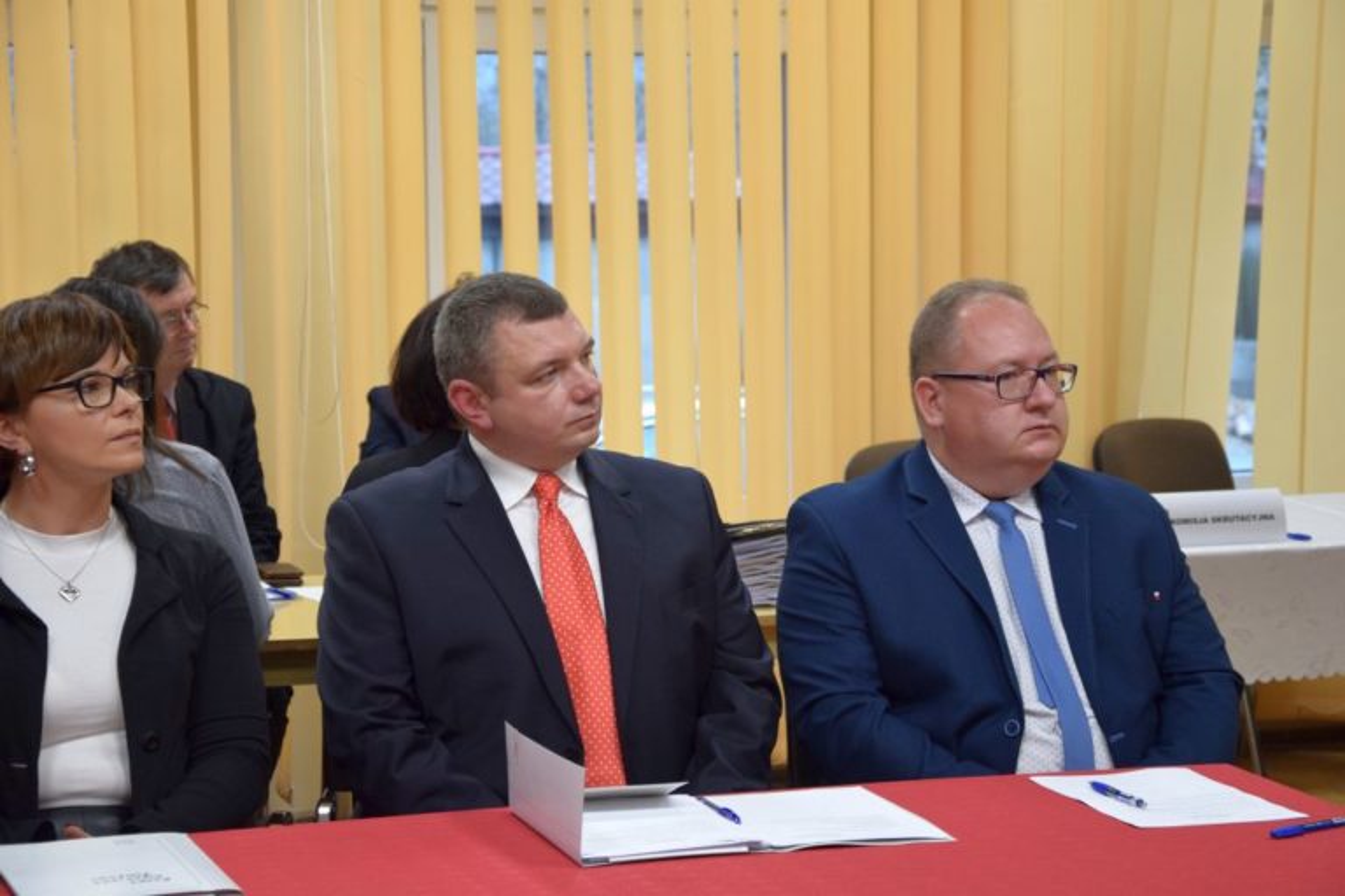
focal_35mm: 93
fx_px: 3474
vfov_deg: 14.7
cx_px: 672
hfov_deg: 21.9
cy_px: 448
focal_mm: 62
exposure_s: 1/60
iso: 800
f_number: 5.3
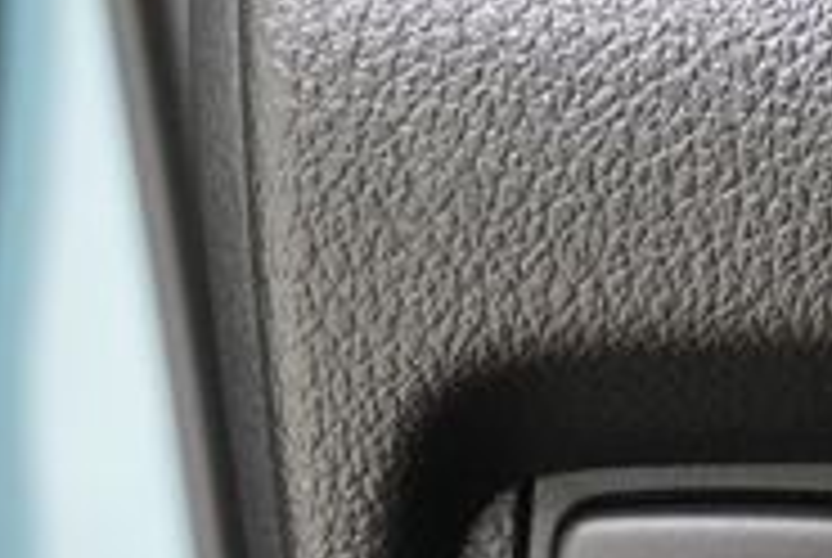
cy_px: 452
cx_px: 1178
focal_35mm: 176
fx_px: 4074
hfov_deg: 11.3
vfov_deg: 7.8
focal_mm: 34
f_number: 5
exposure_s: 1/60
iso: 2000
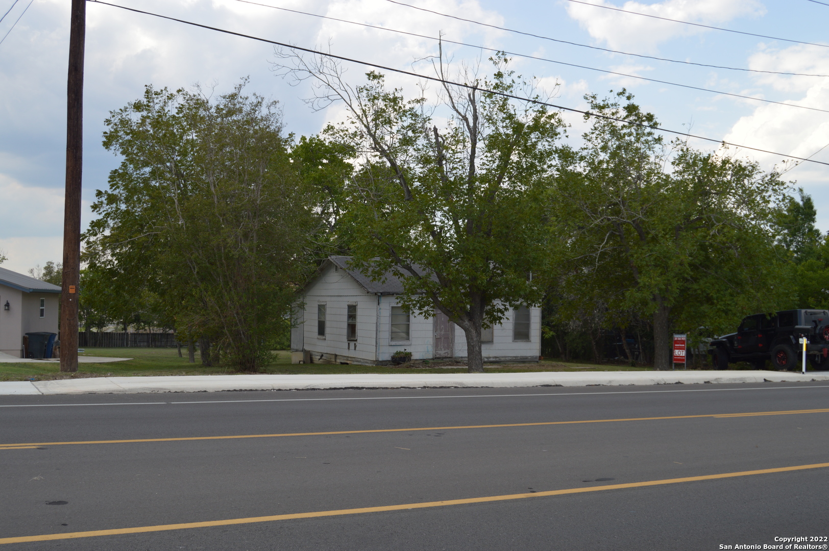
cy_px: 276
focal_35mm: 36
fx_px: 828
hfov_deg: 53.2
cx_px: 414
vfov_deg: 36.8
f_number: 6.3
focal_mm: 24
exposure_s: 1/200
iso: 100
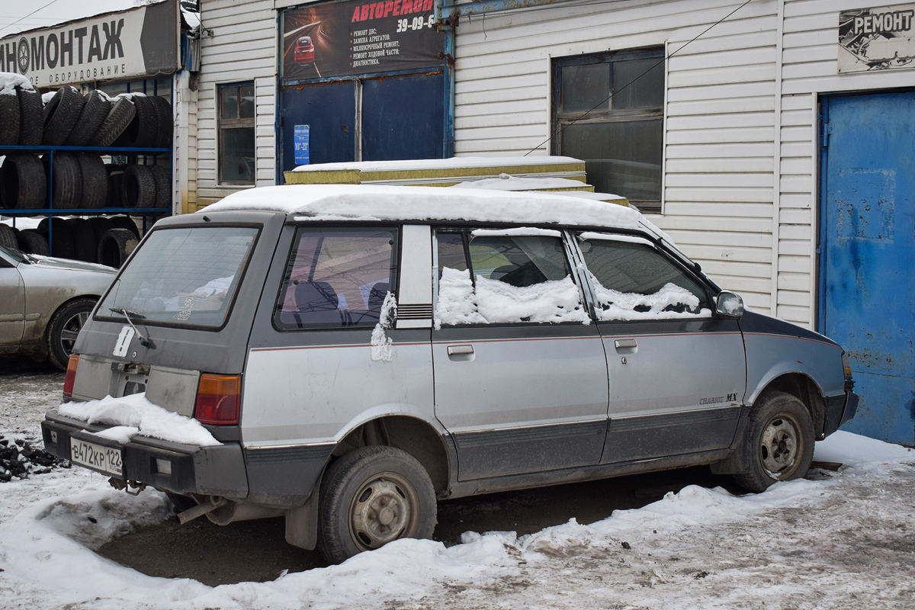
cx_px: 458
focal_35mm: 45
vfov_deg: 29.9
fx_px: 1144
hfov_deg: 43.6
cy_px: 305
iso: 800
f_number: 5.6
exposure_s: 1/800
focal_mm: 30
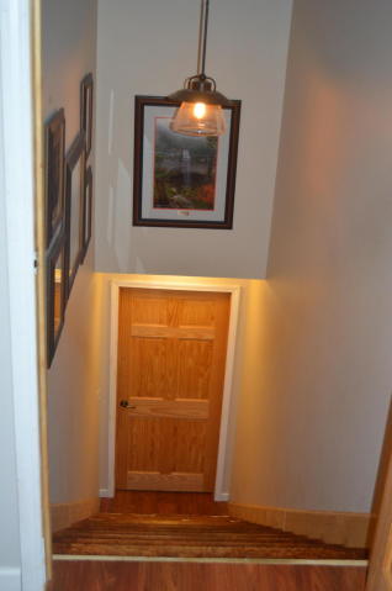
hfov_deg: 29.8
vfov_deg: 43.7
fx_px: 737
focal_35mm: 45
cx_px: 196
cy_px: 296
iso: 640
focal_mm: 30
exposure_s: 1/60
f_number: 4.5
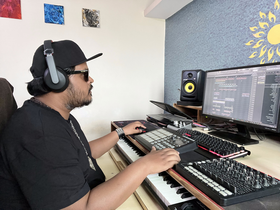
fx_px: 186
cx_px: 140
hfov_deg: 73.9
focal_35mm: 23
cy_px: 105
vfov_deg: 58.9
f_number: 2.2
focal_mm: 2.71
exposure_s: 1/33
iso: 400
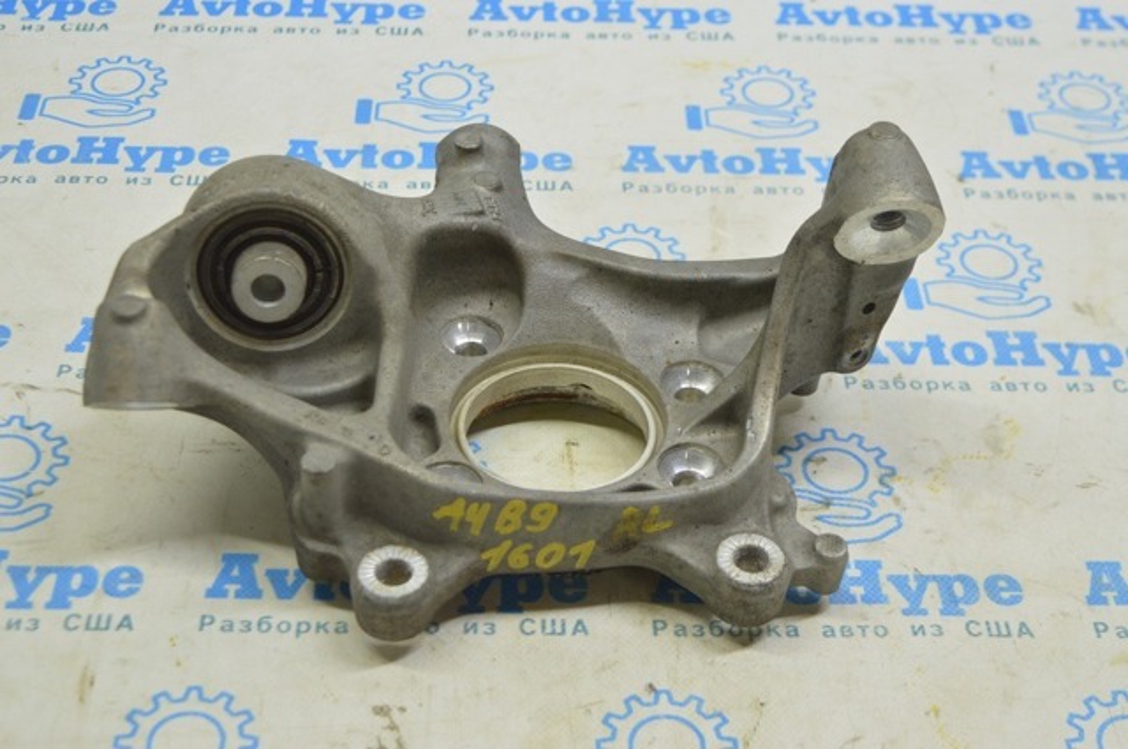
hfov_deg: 33.4
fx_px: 1878
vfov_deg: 22.6
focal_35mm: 60
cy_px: 374
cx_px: 564
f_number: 5.6
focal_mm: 40
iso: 400
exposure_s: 1/20
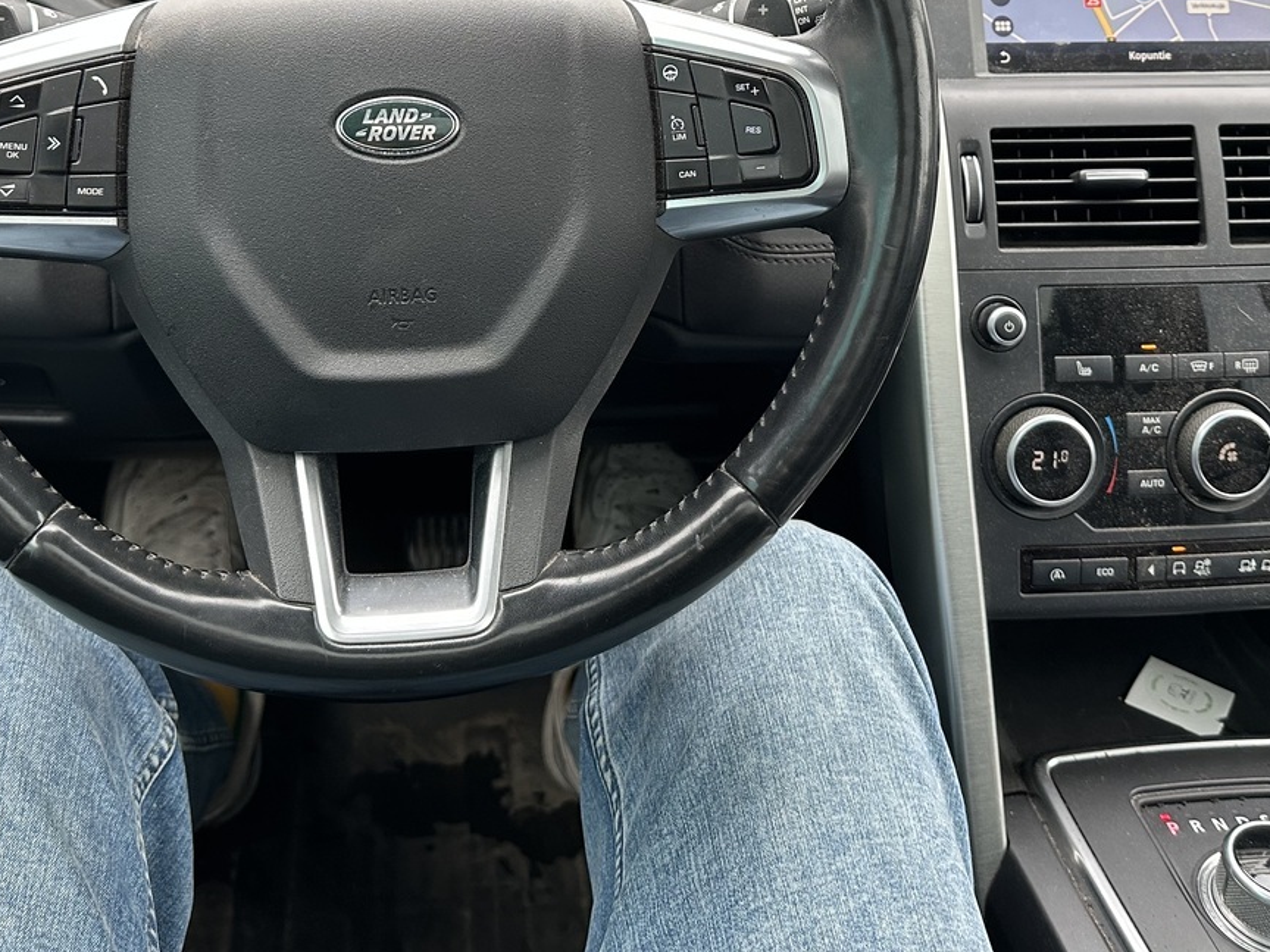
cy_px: 170
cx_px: 575
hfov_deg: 46.7
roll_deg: -0.8
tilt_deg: -26.0
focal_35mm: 40
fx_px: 1468
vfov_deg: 34.7
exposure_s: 1/108
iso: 200
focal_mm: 6.86
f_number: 1.78
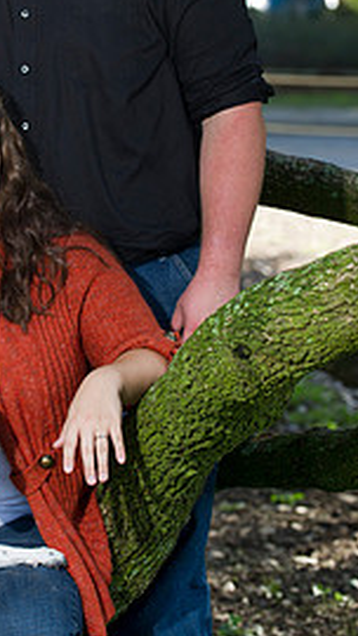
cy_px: 158
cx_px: 20
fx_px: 3086
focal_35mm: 183
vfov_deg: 11.7
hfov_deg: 6.6
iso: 320
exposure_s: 1/160
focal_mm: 105
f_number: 4
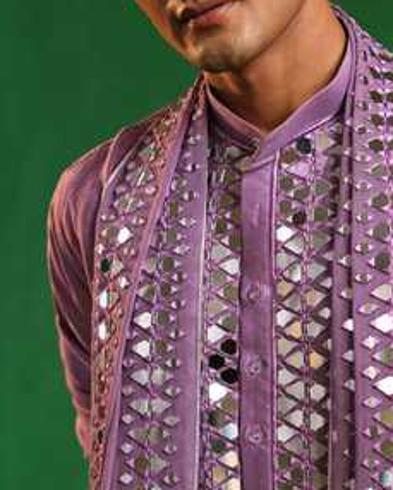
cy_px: 268
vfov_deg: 22.2
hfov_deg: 17.8
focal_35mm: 86
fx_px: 1250
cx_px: 285
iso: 200
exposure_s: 1/125
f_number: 2.8
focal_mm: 50
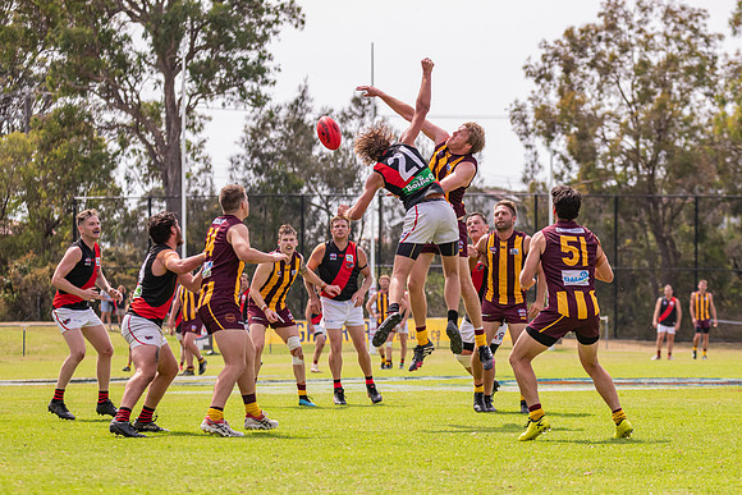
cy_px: 222
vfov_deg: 7.1
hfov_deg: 10.6
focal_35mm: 195
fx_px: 4011
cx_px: 481
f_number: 6.3
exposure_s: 1/3200
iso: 800
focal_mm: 150
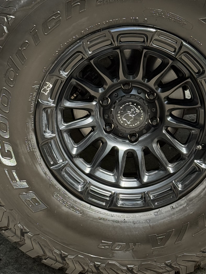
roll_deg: +1.4
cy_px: 132
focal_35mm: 92
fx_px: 730
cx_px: 131
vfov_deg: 21.3
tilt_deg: -17.7
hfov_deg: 16.0
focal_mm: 6.76
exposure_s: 1/928
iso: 64
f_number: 1.78
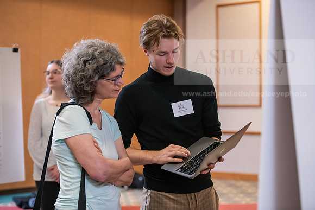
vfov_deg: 19.5
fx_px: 613
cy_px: 105
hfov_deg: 28.8
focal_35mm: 70
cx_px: 158
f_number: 3.2
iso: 2000
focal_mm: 70
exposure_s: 1/200
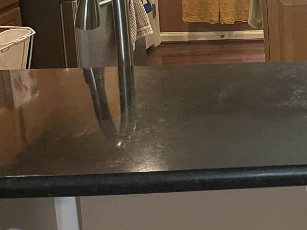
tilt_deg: -8.1
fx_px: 745
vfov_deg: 16.7
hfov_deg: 19.5
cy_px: -54
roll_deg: -2.5
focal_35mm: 84
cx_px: 490
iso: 250
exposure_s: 1/60
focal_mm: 5.1
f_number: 1.6
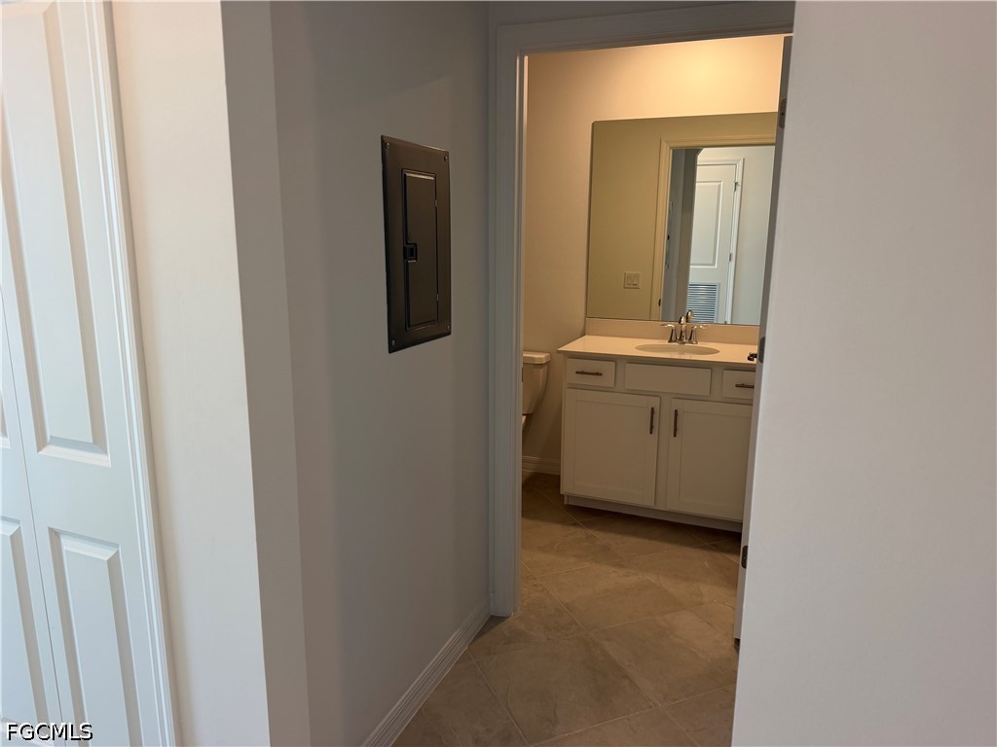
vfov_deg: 56.8
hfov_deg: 71.6
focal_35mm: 24
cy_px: 374
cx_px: 498
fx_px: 691
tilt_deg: -11.4
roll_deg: -0.6
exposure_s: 1/120
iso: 125
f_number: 1.78
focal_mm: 6.76
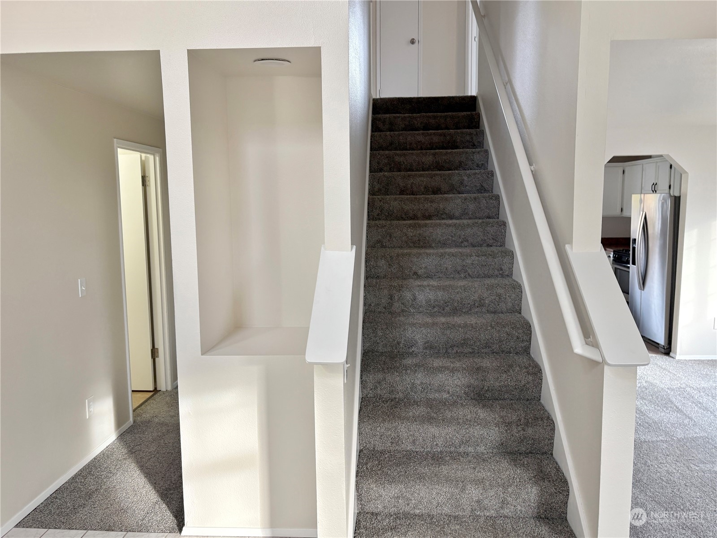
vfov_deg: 53.1
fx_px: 539
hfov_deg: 67.3
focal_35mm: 26
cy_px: 269
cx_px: 358
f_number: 1.6
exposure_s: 1/60
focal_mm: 5.96
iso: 100
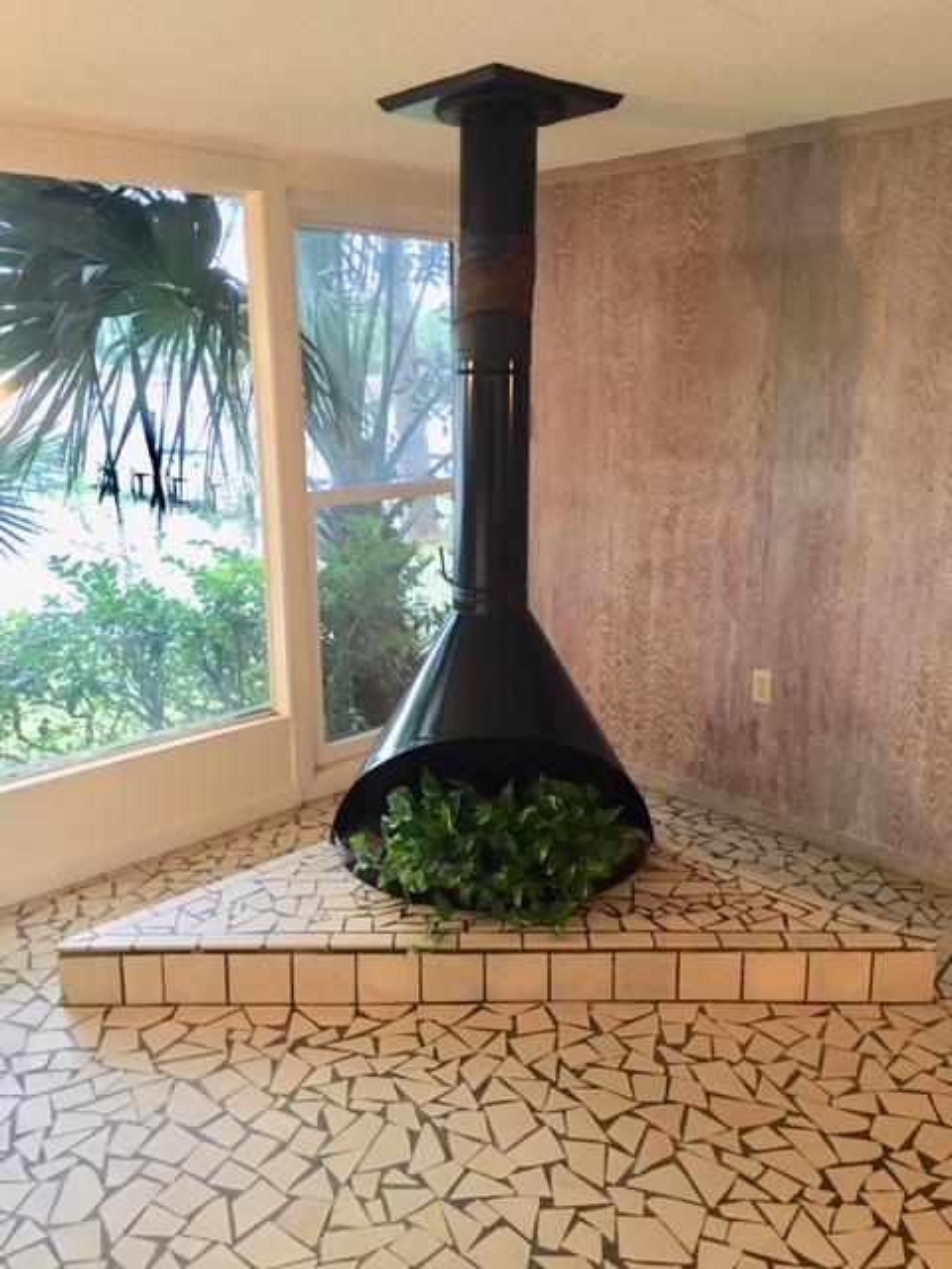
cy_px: 634
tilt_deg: -13.2
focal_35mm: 29
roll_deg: -0.2
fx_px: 1063
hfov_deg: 48.2
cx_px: 476
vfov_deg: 61.7
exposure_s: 1/10
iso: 80
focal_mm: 4.15
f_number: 2.2
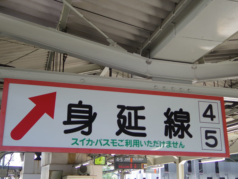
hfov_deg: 40.4
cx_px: 119
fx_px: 323
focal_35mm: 47
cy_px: 90
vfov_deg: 30.9
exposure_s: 1/160
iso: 125
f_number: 1.9
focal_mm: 8.5
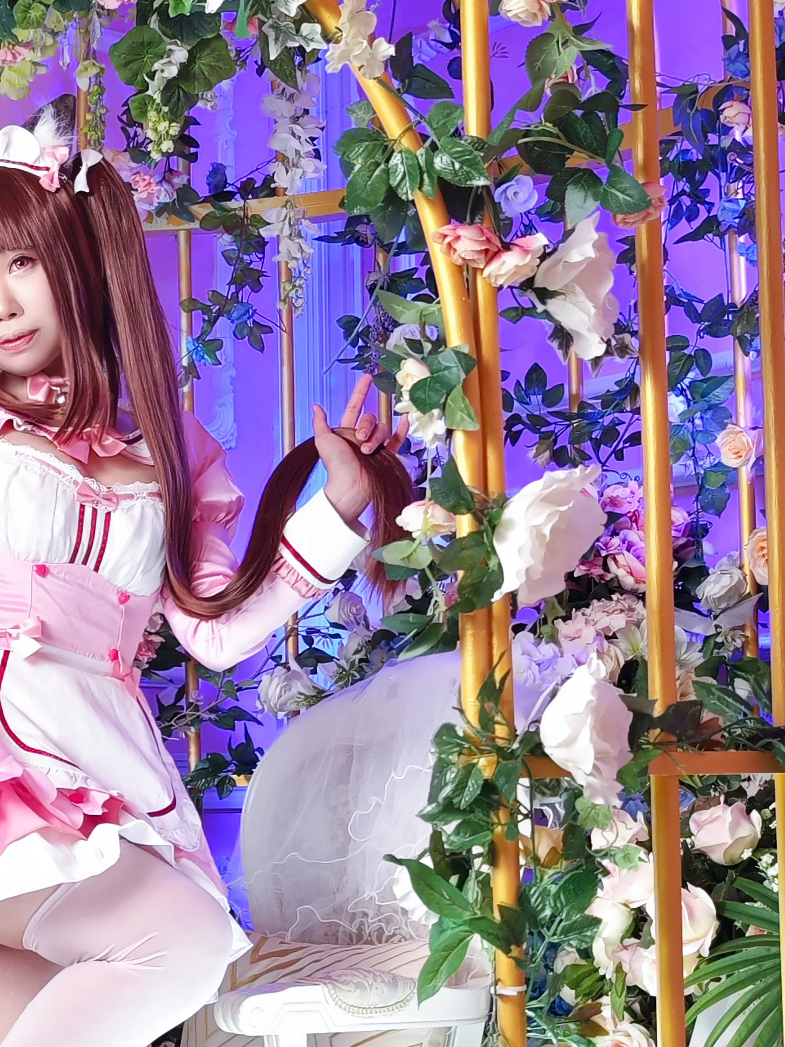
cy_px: 710
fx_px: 2237
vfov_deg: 26.2
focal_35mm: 74
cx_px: 45
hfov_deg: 19.5
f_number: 1.6
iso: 80
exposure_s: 1/120
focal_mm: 8.72
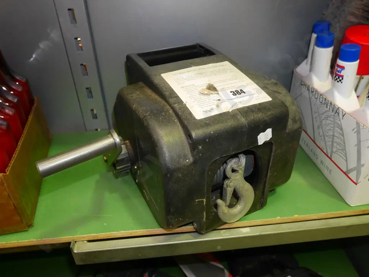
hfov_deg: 59.9
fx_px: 320
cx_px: 184
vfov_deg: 46.8
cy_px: 138
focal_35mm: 30
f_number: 3.7
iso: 3200
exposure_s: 1/200
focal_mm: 15
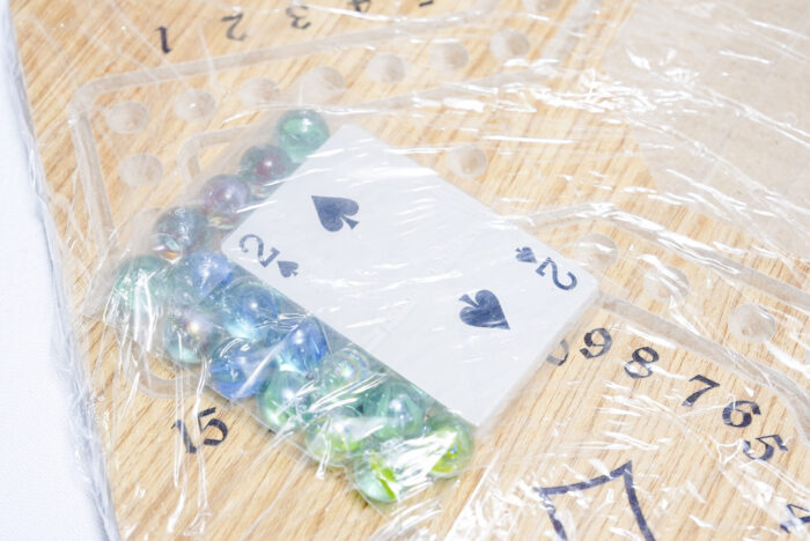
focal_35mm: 70
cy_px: 270
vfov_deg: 19.5
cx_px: 405
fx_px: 1576
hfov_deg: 28.8
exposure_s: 1/160
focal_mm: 70
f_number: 8
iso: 3200
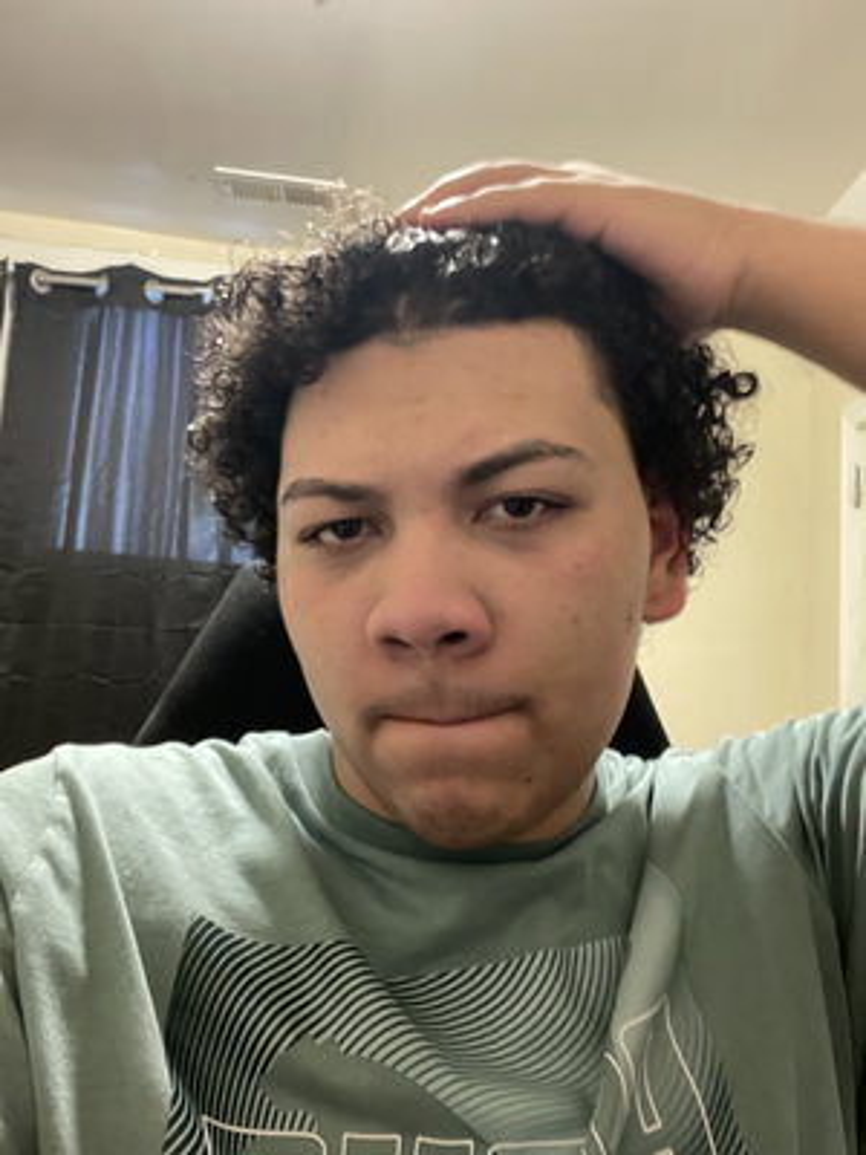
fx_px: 1001
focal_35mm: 30
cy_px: 578
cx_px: 433
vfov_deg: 60.0
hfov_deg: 46.8
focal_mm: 2.71
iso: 640
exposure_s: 1/17
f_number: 2.2
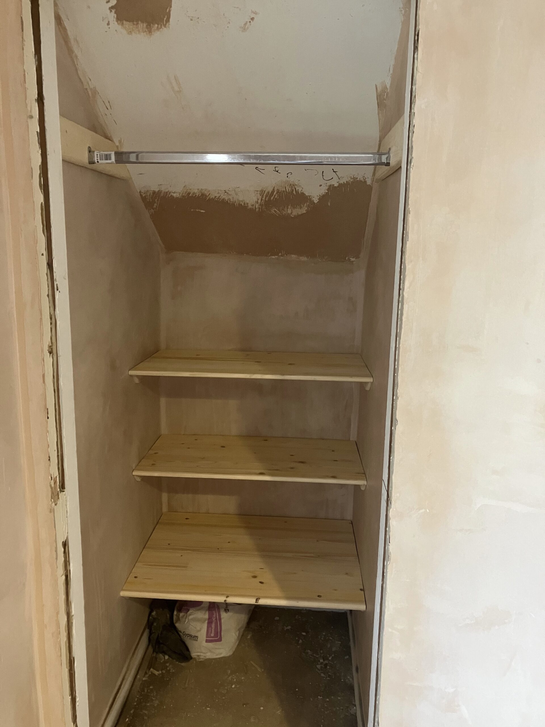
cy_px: 364
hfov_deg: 49.7
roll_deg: -1.1
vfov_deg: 63.4
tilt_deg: -11.4
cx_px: 272
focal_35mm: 28
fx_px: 588
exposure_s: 1/46
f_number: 1.8
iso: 320
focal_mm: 3.99
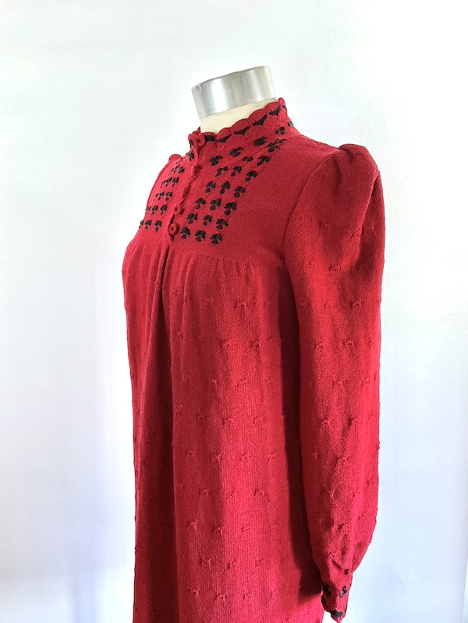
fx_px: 523
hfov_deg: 48.2
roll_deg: +0.5
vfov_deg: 61.7
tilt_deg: -9.4
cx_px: 234
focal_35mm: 29
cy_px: 312
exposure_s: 1/60
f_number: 1.8
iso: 125
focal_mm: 3
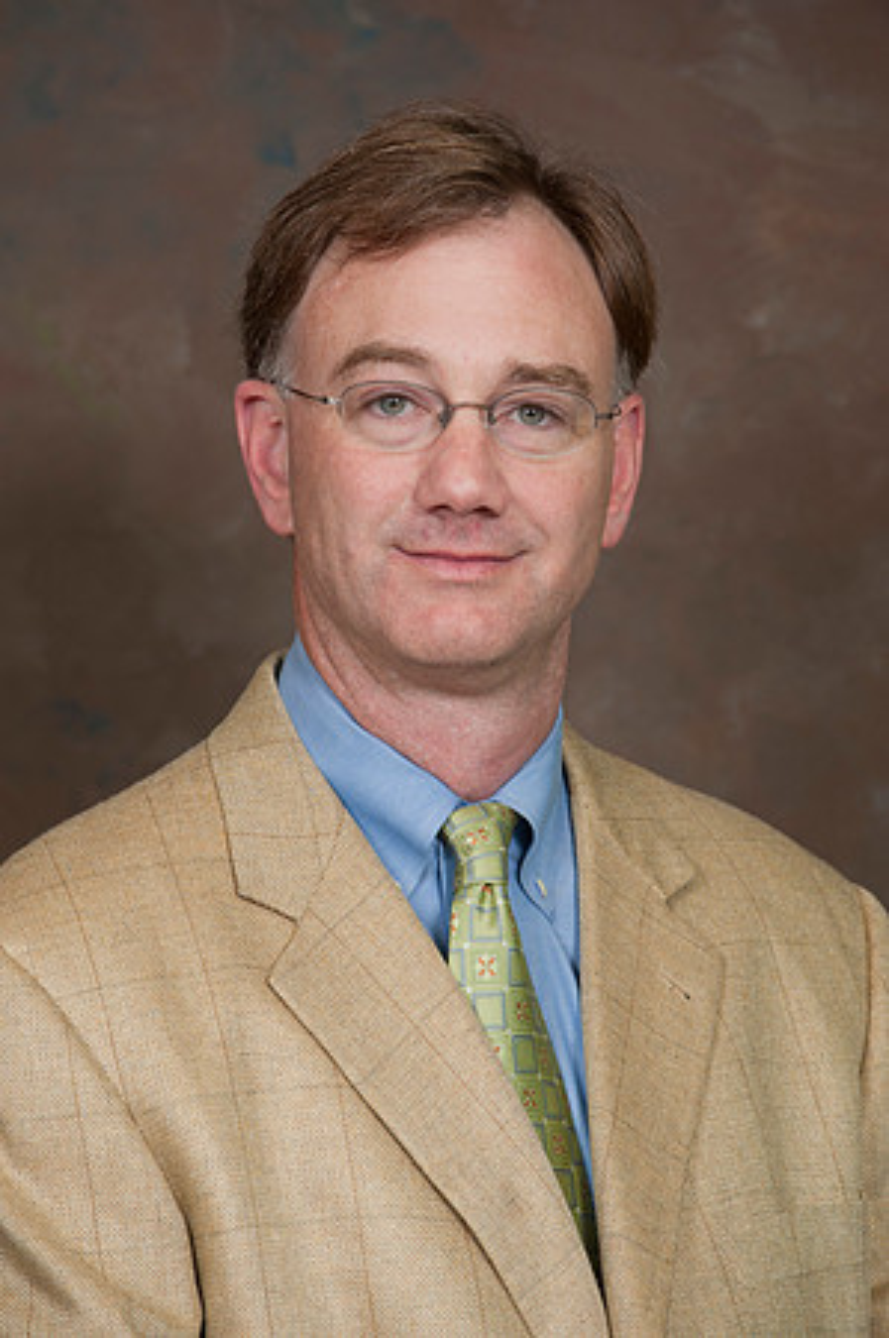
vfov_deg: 10.3
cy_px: 669
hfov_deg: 6.9
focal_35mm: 200
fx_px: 7425
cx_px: 444
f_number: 5.6
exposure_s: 1/100
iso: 320
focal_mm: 200
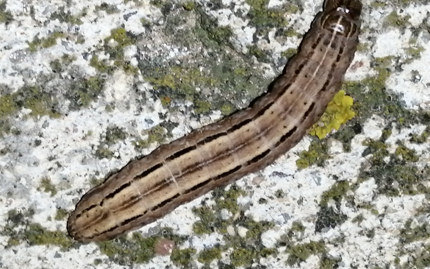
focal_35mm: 111
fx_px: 1301
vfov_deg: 11.8
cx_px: 214
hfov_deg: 18.8
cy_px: 142
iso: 80
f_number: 1.8
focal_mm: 3.46
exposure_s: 1/33.3
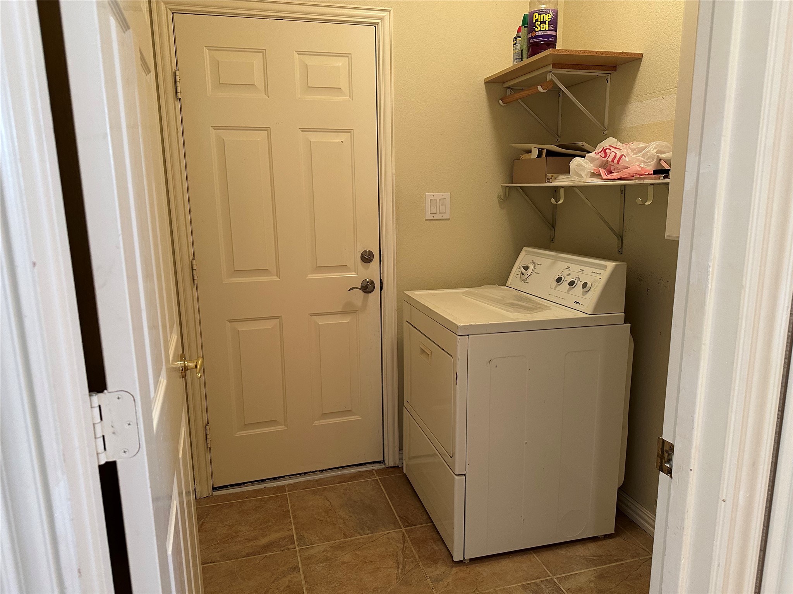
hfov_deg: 71.6
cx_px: 396
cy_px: 297
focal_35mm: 24
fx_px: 550
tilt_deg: -11.9
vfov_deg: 56.8
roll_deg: +1.0
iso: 320
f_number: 1.78
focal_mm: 6.86
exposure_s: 1/60
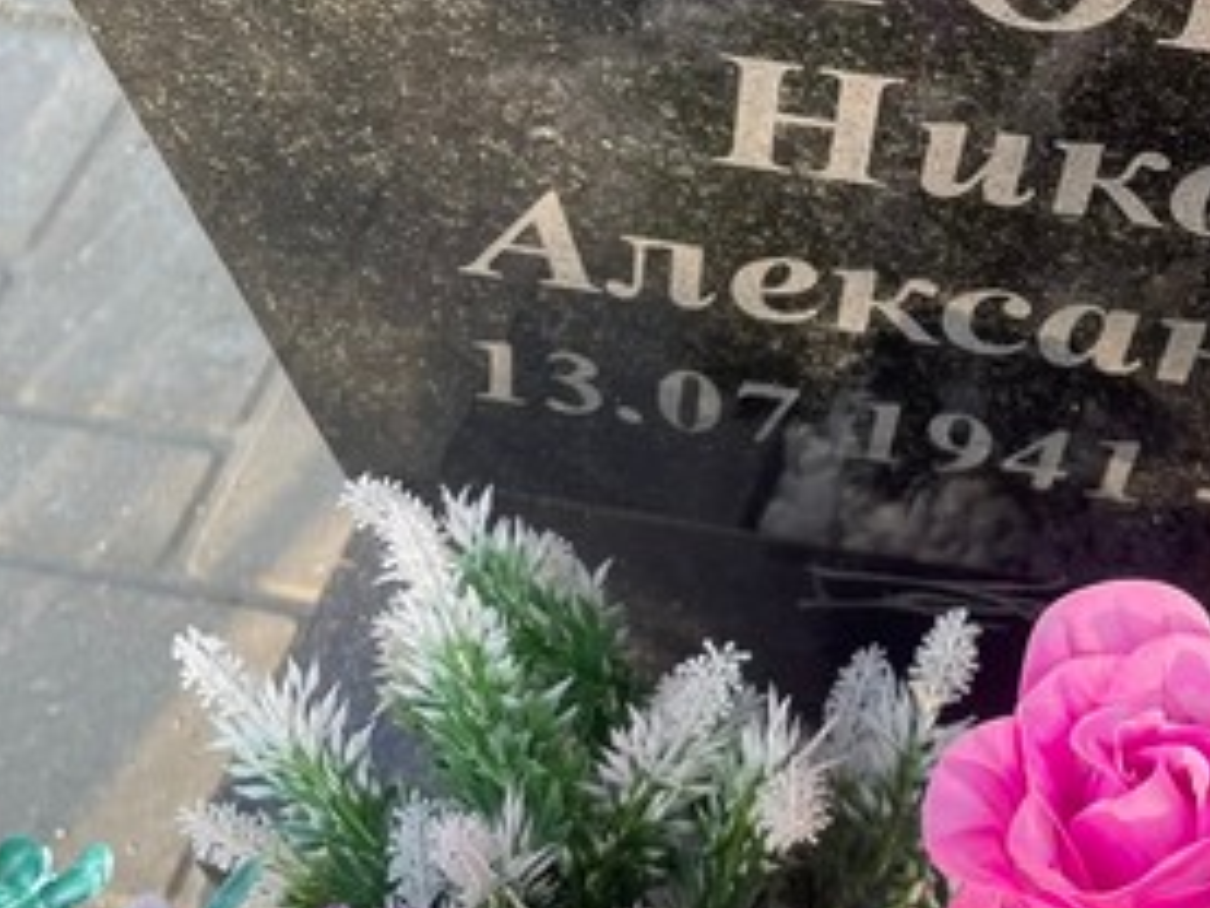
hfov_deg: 24.3
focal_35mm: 75
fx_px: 2623
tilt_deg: -50.6
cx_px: 1328
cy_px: 188
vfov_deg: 19.5
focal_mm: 4.2
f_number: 1.6
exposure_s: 1/432
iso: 32
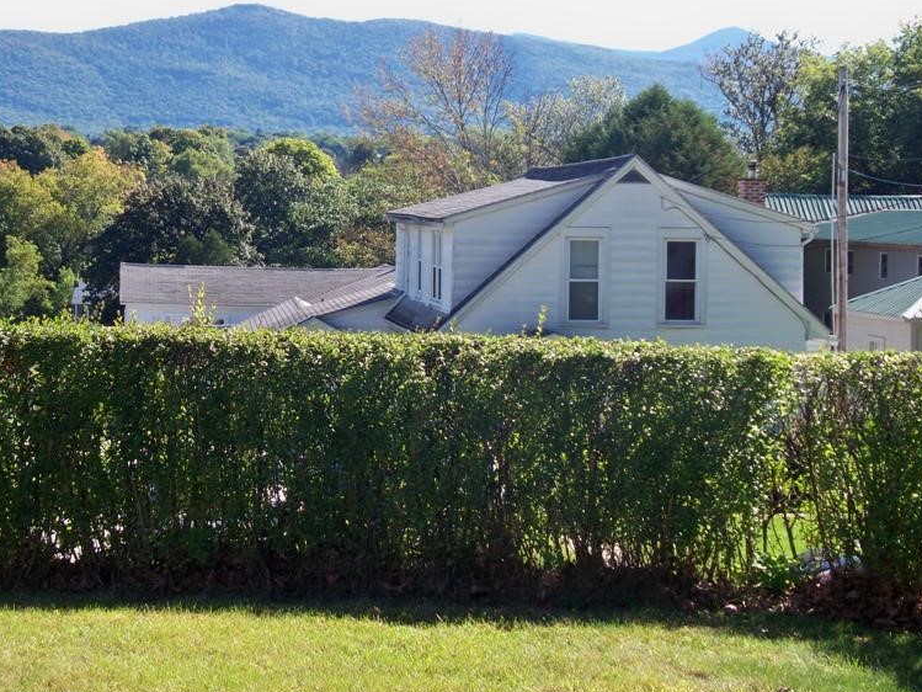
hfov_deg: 23.8
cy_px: 252
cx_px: 366
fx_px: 2184
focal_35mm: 82
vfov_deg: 18.0
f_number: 3.1
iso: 80
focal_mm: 12.89
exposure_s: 1/320
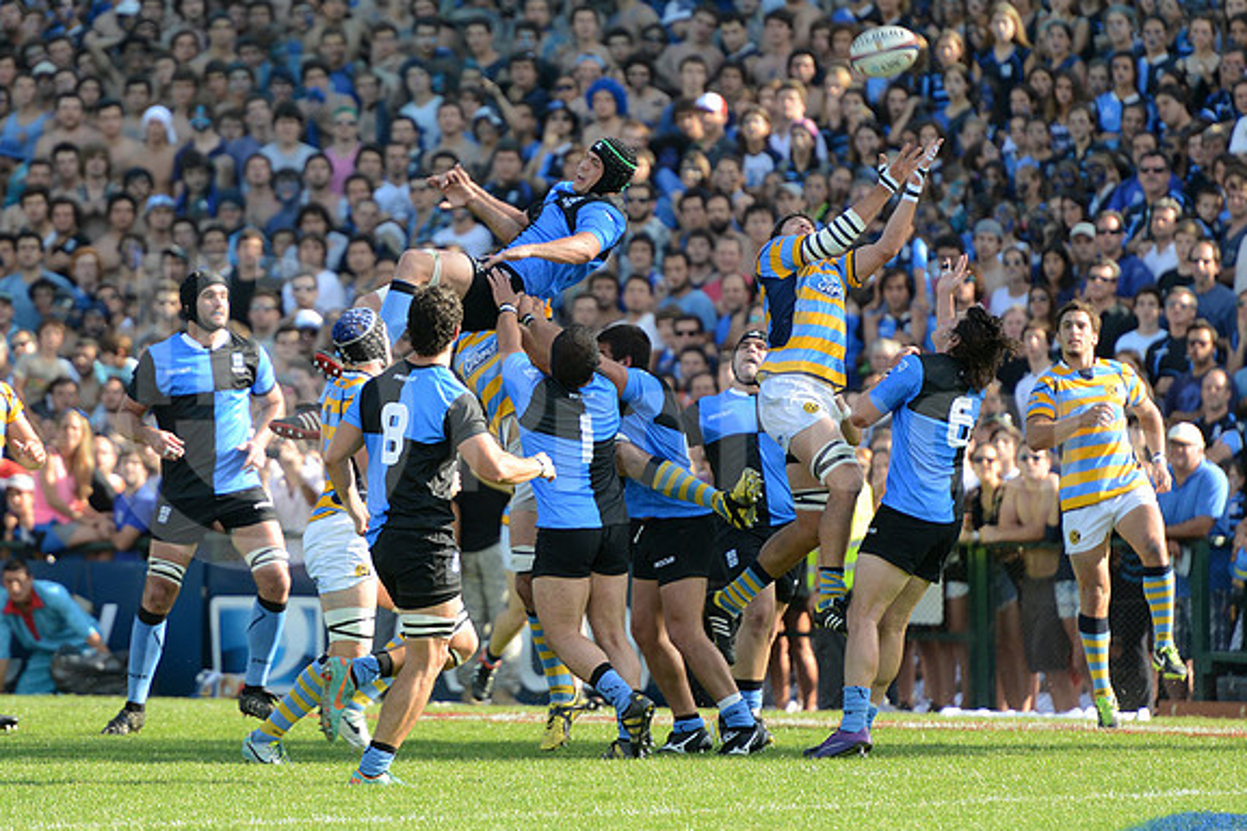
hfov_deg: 7.6
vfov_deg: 5.1
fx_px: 9421
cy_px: 417
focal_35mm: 272
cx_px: 626
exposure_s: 1/640
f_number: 4
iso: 500
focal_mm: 270
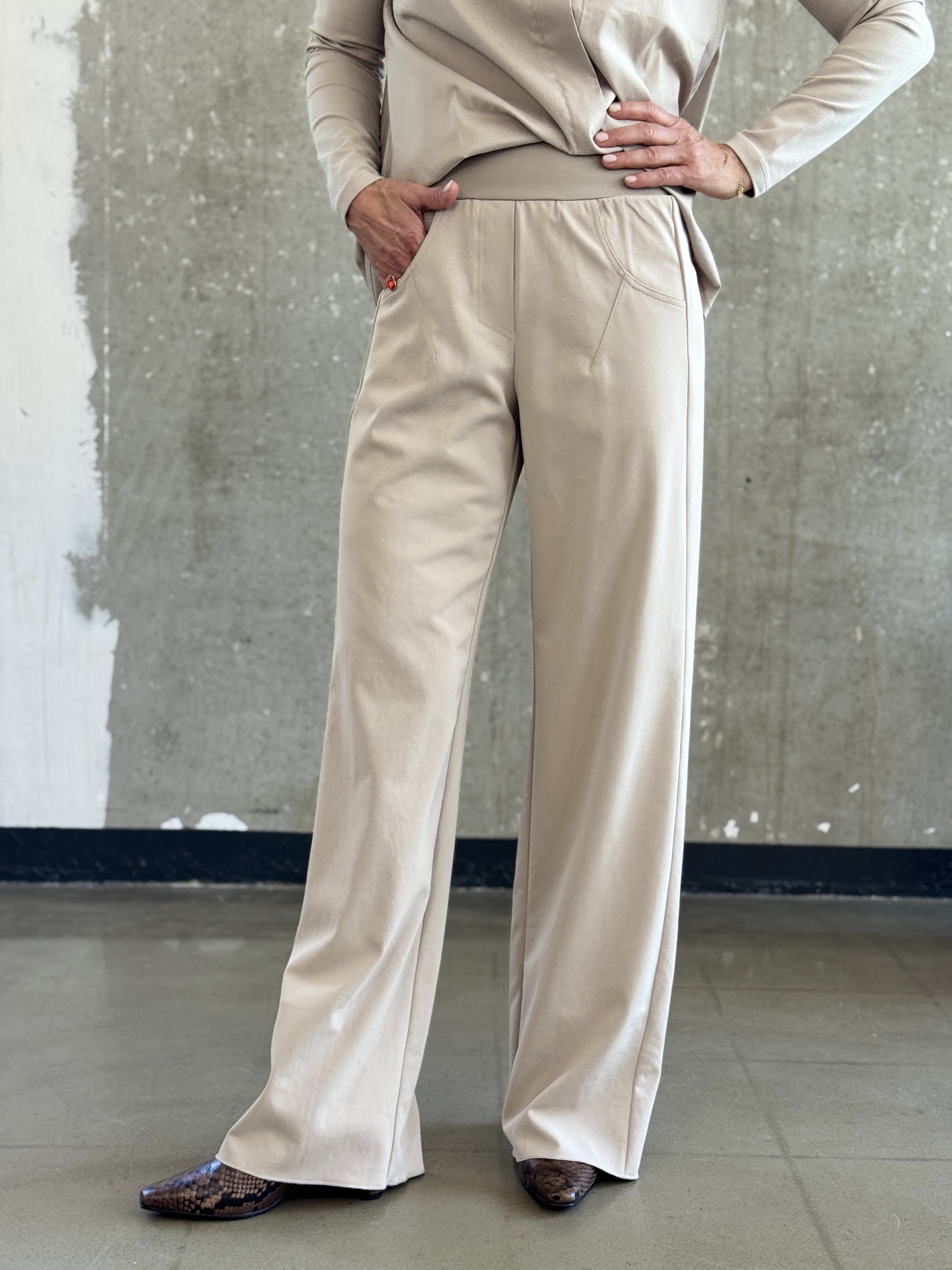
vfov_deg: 39.7
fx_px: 1760
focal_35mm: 48
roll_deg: -0.5
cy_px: 635
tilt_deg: -6.0
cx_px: 476
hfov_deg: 30.3
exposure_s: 1/100
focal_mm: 6.76
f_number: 1.78
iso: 100
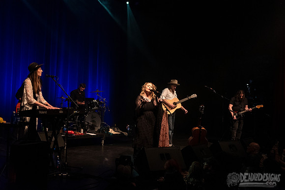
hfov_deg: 48.9
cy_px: 92
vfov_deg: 33.8
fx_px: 313
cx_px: 148
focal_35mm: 40
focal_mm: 38
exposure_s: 1/100
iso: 2500
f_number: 3.2
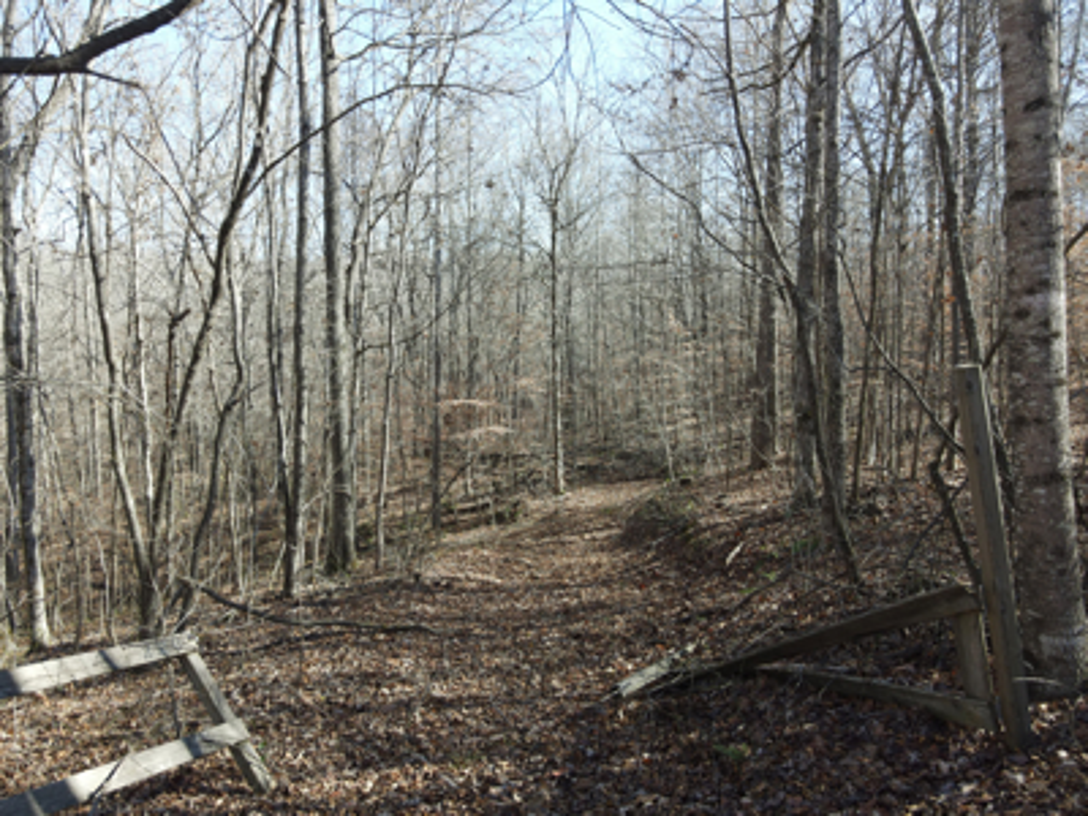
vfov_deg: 56.8
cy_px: 408
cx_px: 544
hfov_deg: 71.6
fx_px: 754
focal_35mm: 24
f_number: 2.8
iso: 100
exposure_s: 1/120
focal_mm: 4.5
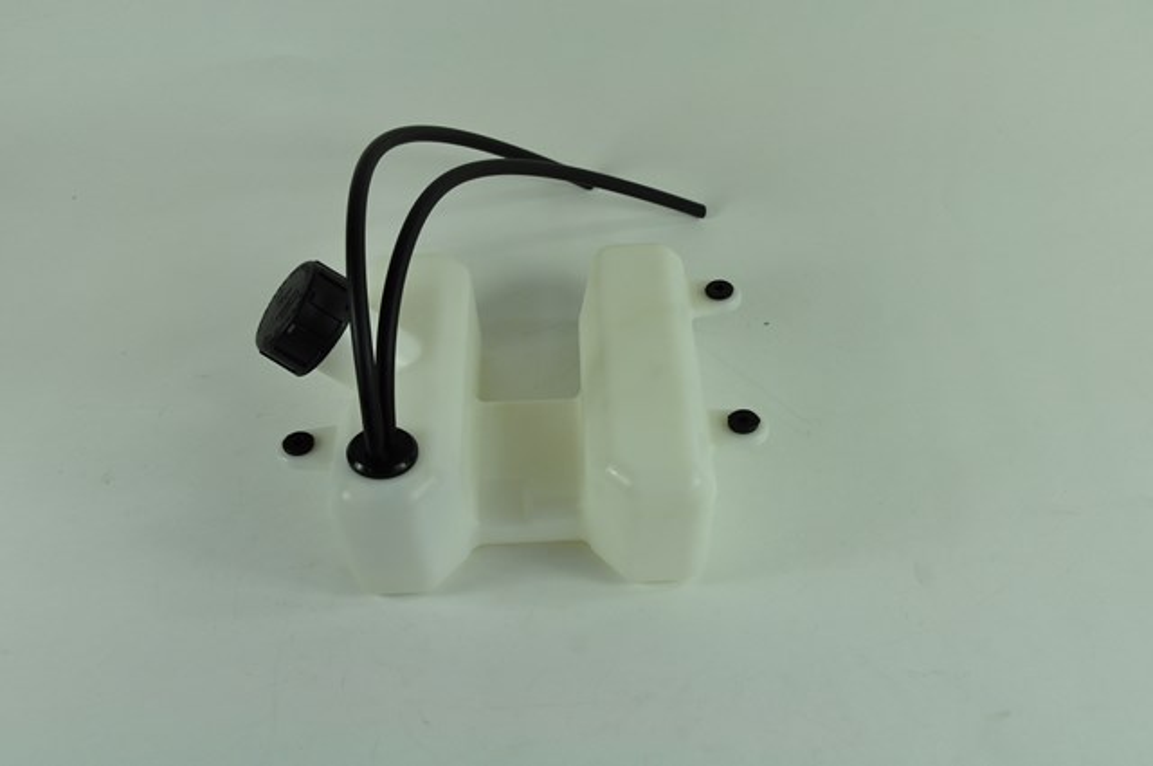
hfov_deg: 49.6
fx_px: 1247
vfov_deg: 34.1
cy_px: 383
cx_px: 576
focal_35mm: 39
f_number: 9
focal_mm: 26
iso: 400
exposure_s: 1/160
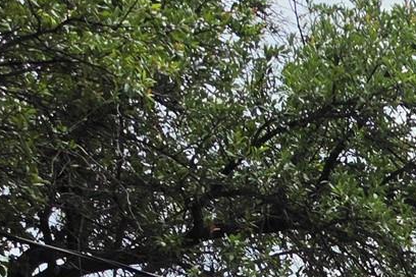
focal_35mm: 120
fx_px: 1387
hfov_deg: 14.1
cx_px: 853
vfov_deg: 9.9
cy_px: 676
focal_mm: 6.5
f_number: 1.4
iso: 50
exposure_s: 1/7939
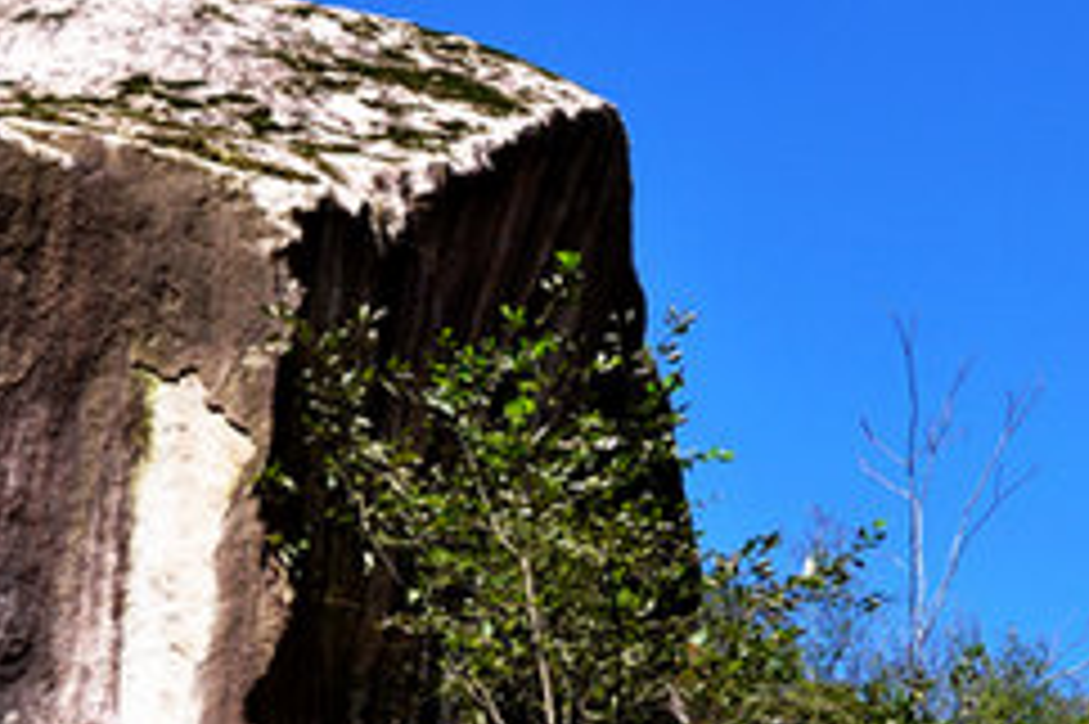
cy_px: 827
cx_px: 554
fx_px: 2358
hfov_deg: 26.0
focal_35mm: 78
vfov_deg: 16.8
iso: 200
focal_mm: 18
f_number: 10
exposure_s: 1/200
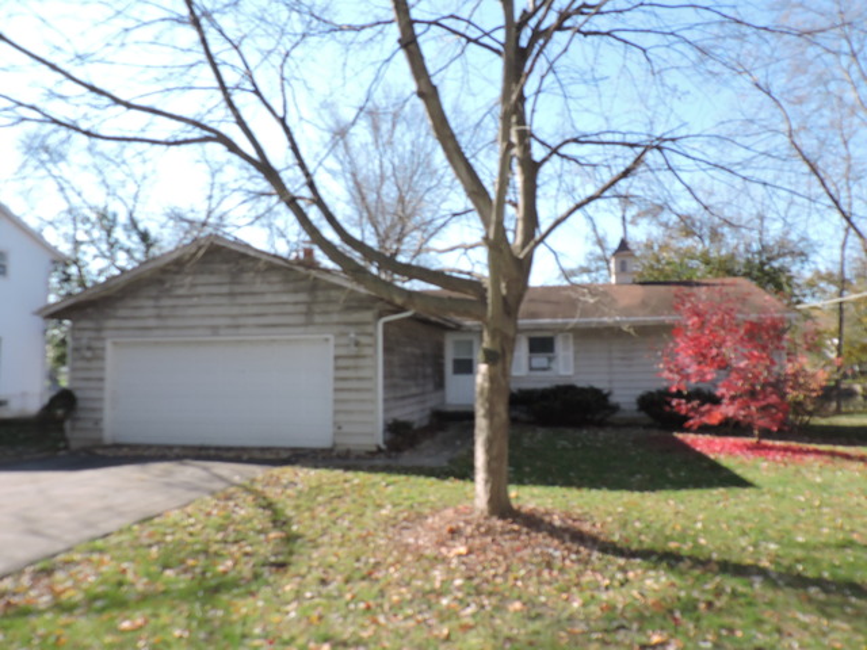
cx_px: 434
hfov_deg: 71.6
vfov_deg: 56.8
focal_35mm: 24
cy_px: 325
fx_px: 601
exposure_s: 1/1250
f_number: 3
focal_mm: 4.3
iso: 280
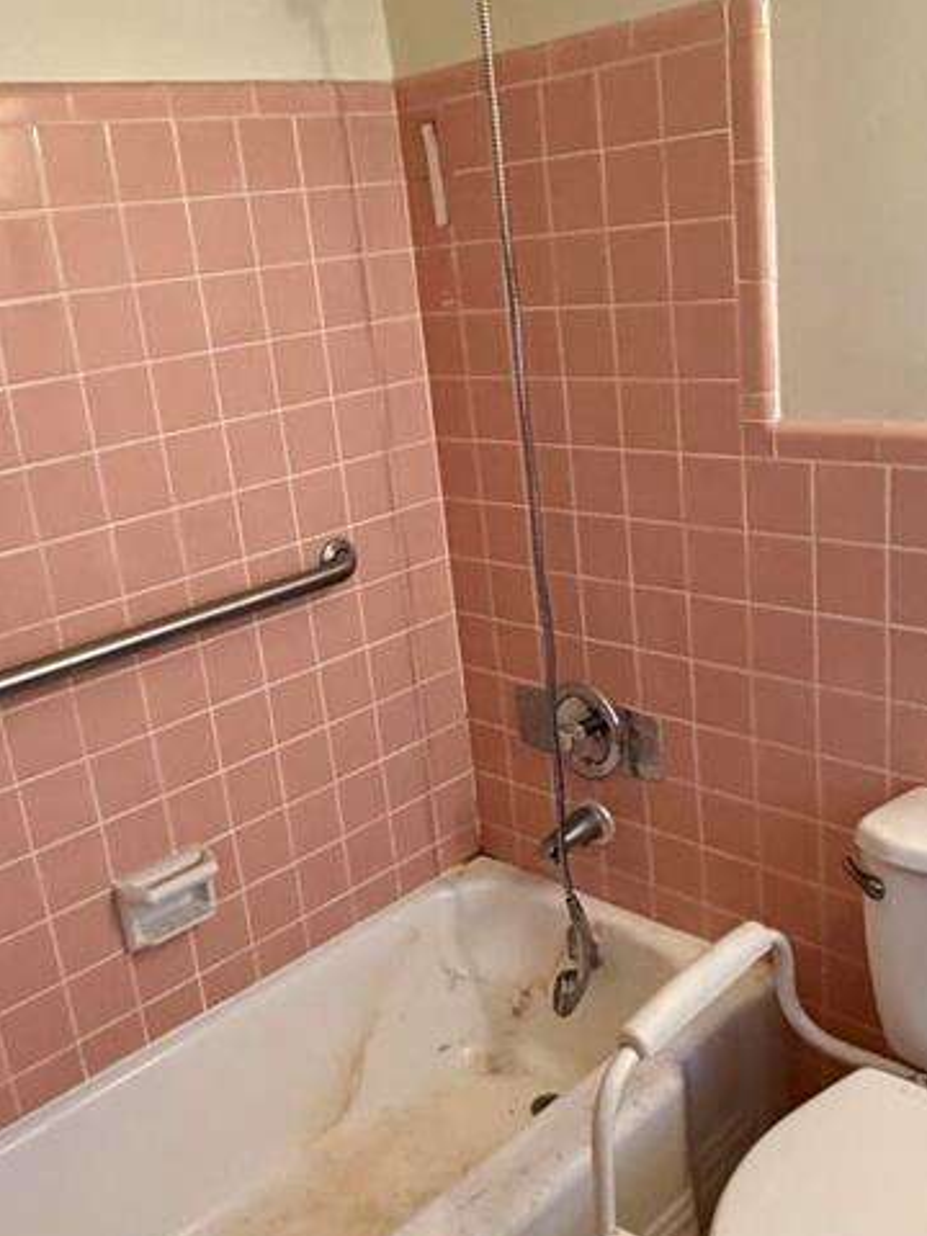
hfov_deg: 40.7
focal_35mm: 35
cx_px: 456
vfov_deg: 52.6
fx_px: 1250
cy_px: 636
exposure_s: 1/60
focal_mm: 2.22
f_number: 2.2
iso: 320
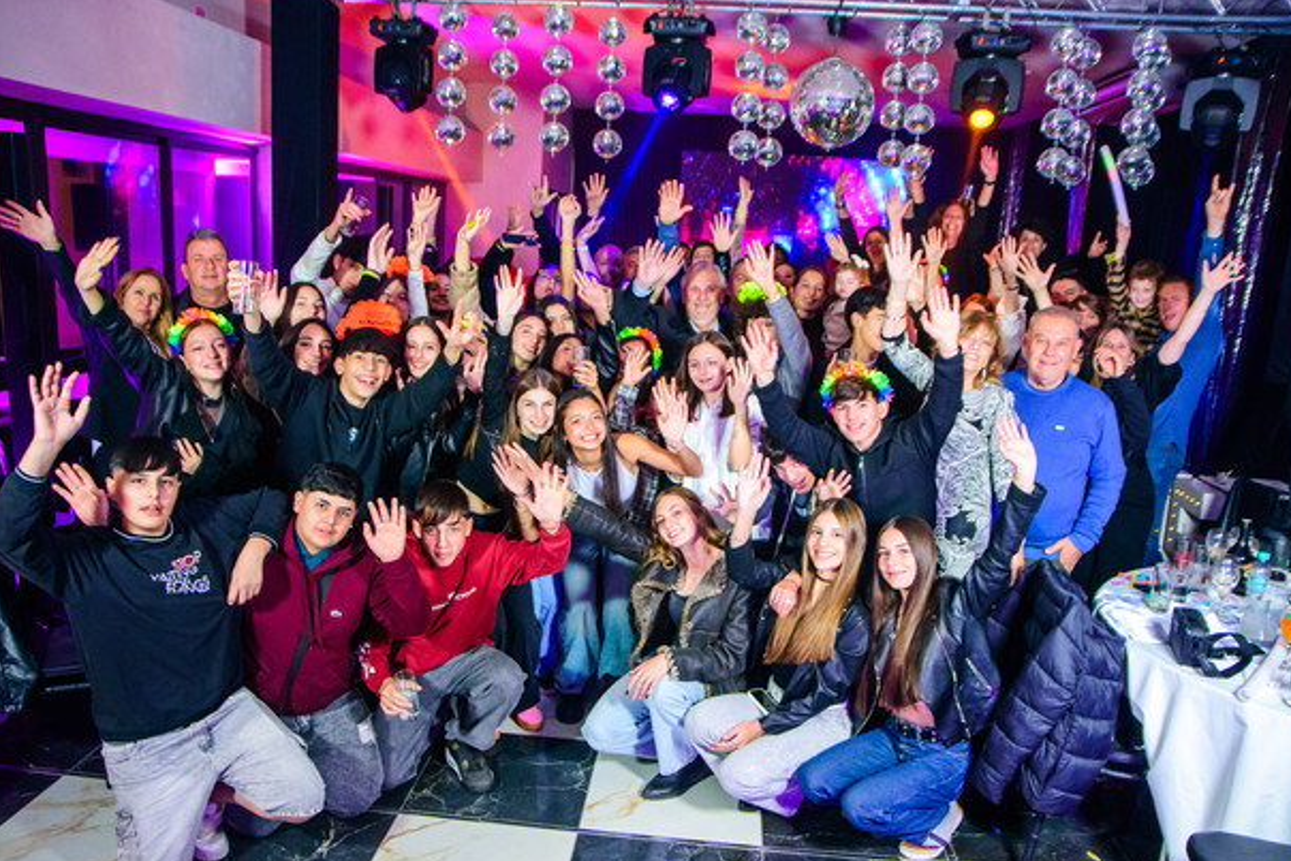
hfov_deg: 67.4
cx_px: 631
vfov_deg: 47.9
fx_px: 968
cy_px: 439
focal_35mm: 27
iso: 2500
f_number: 3.2
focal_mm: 17
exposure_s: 1/60
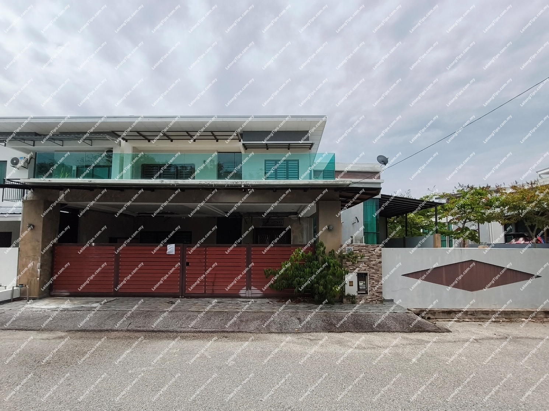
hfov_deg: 98.2
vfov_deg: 81.7
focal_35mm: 15
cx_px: 274
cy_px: 206
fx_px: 238
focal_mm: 1.67
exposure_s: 1/4014
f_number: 2.2
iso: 50
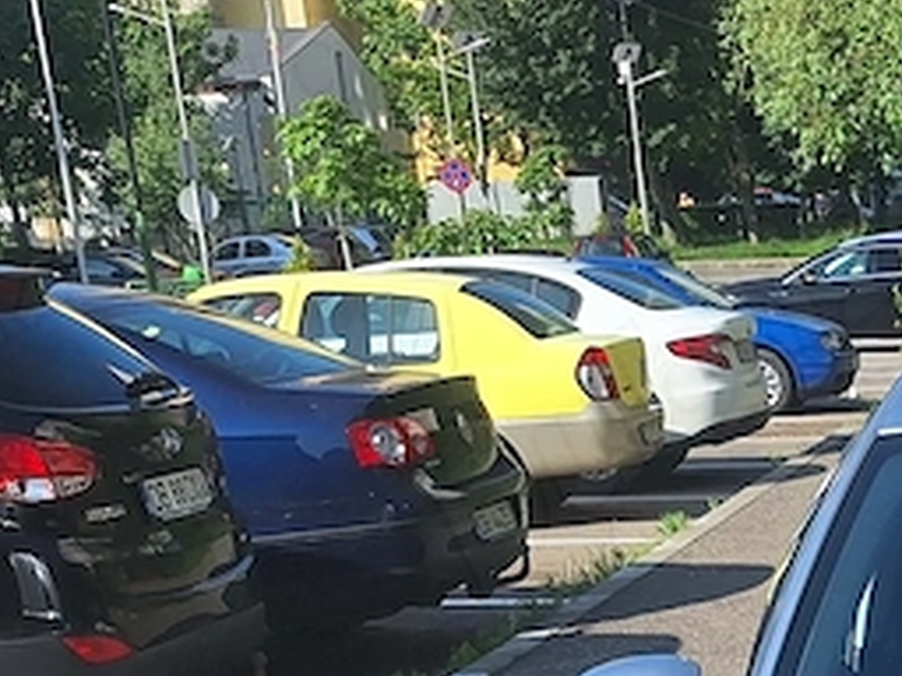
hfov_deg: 19.7
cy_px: 1253
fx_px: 2345
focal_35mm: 90
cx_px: 1223
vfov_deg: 14.3
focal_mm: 5.54
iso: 40
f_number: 1.8
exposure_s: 1/2915
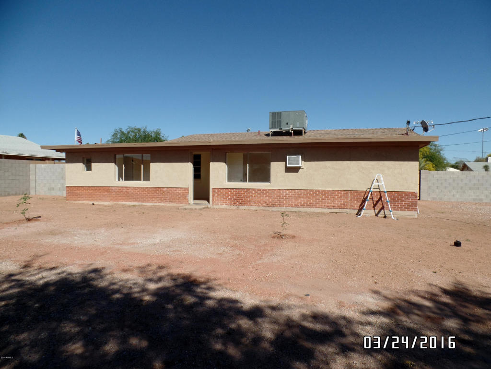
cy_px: 184
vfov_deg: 58.9
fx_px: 326
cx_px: 246
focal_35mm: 23
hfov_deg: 73.9
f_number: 3.5
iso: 80
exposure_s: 1/1500
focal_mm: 4.1
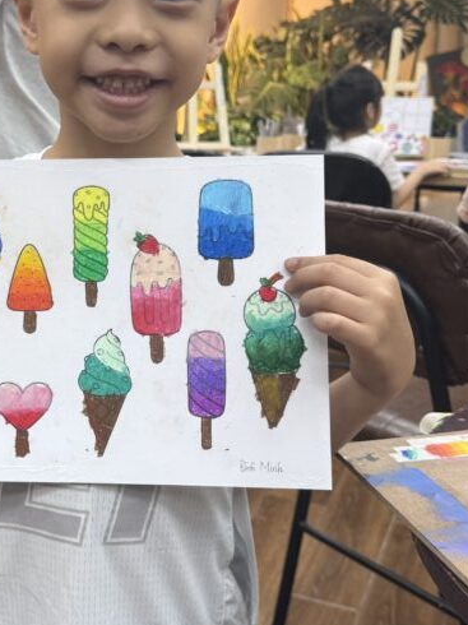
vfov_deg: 38.8
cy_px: 261
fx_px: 884
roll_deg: -1.4
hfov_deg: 29.3
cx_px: 134
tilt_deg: -11.2
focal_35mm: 49
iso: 64
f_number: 1.78
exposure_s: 1/100
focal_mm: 6.76
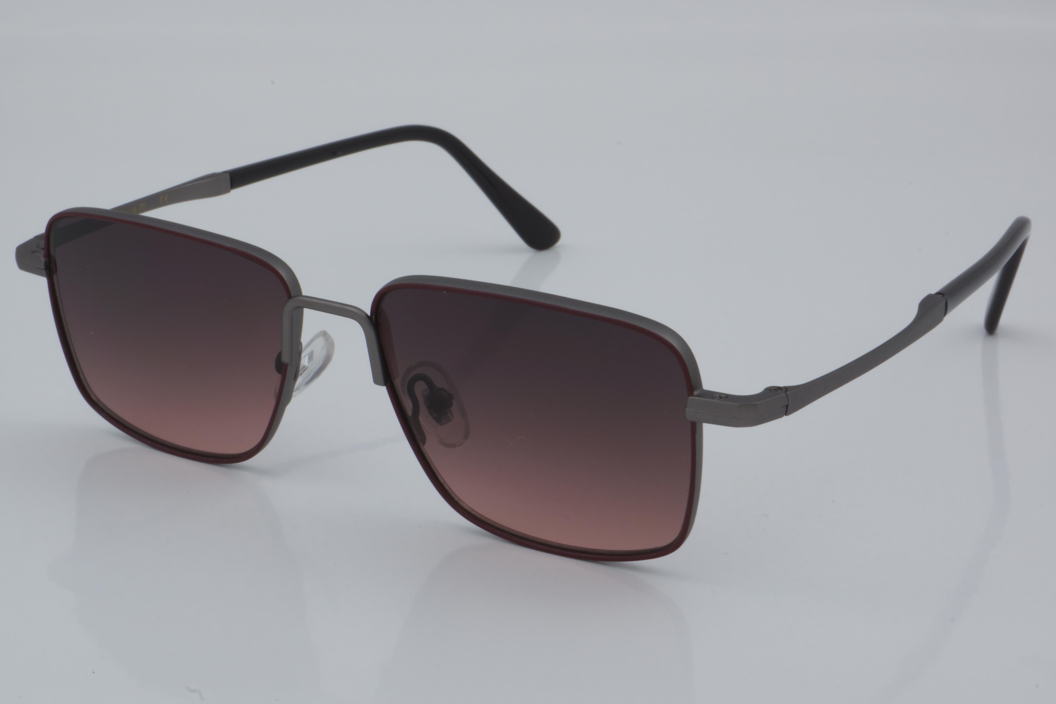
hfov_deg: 27.0
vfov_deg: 18.2
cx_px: 528
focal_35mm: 75
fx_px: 2200
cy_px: 352
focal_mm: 50
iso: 100
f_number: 32
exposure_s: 1/4
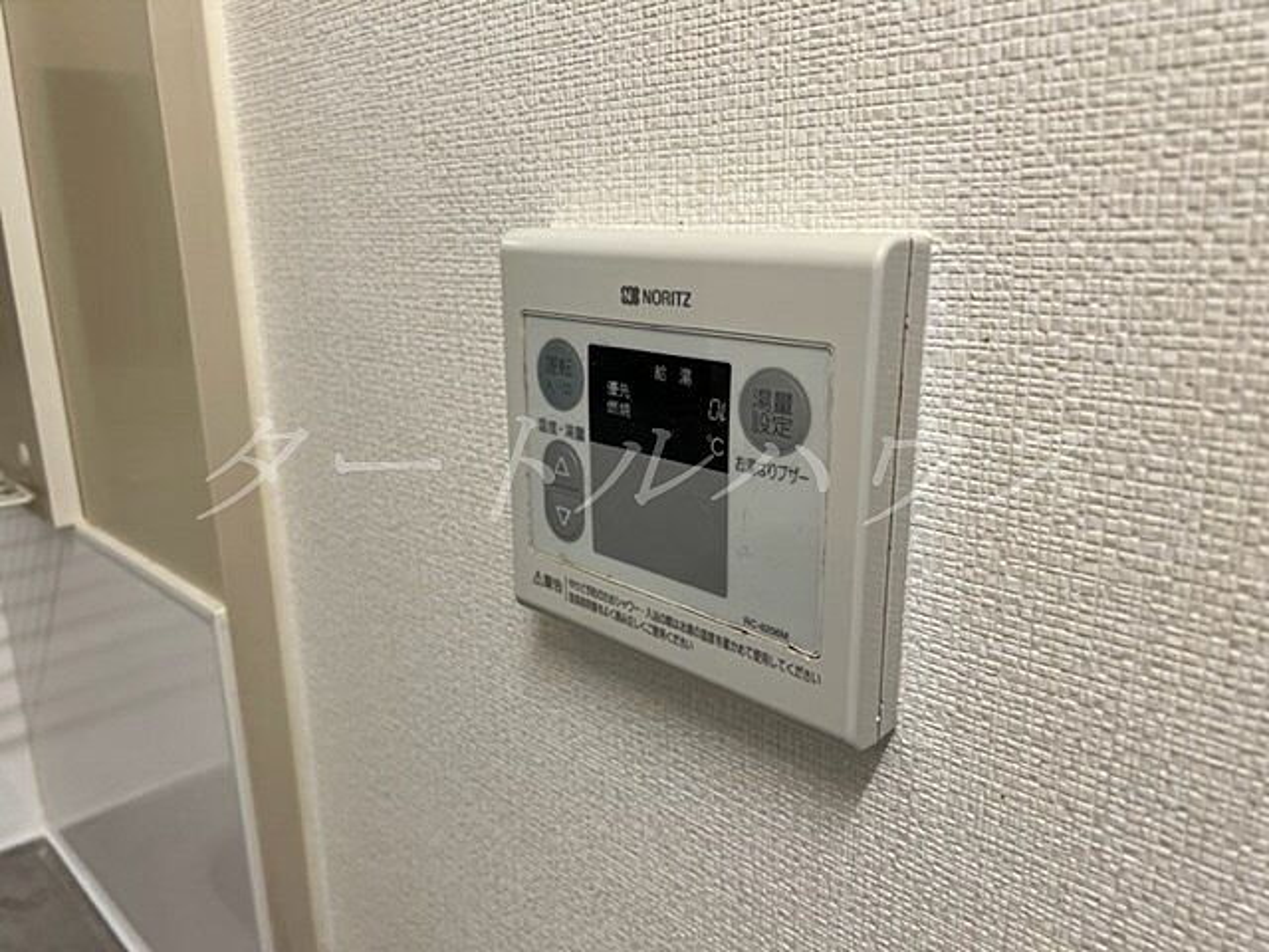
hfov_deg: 67.3
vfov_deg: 53.1
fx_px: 953
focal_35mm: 26
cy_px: 476
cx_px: 634
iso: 80
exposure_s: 1/60
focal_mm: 5.7
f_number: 1.5
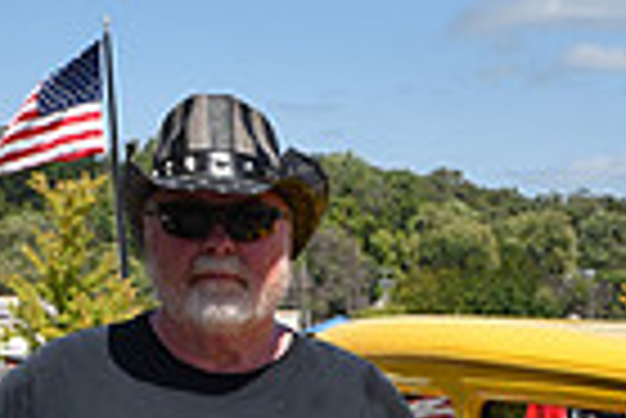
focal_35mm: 129
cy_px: 748
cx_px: 797
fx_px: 2245
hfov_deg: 15.2
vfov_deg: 10.1
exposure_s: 1/200
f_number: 9
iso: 100
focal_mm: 31
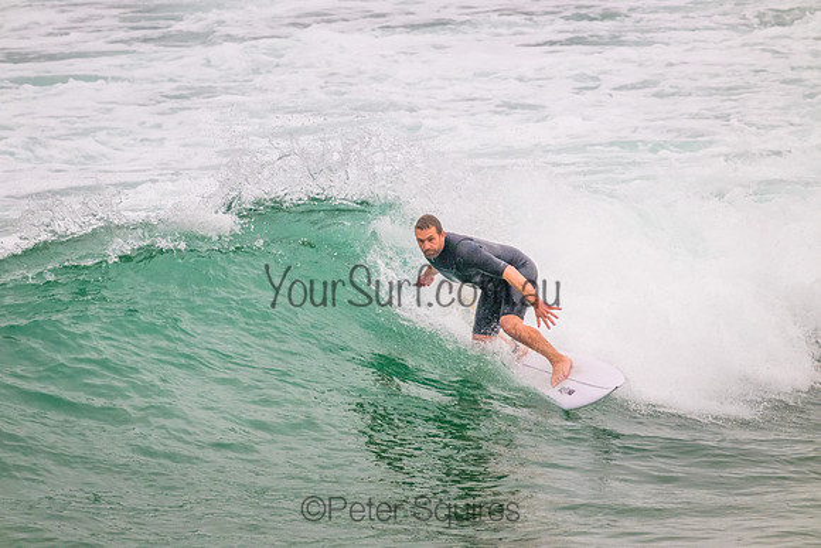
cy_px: 274
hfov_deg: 2.6
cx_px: 410
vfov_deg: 1.7
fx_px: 18248
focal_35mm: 800
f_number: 11
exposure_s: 1/1250
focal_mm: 800
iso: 4000
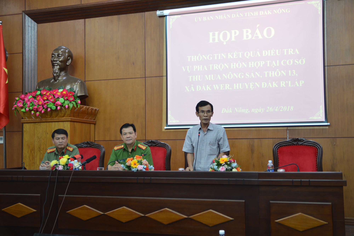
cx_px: 177
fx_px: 427
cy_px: 118
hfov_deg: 45.0
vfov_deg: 30.8
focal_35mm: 44
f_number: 2.8
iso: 400
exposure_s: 1/25
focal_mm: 29
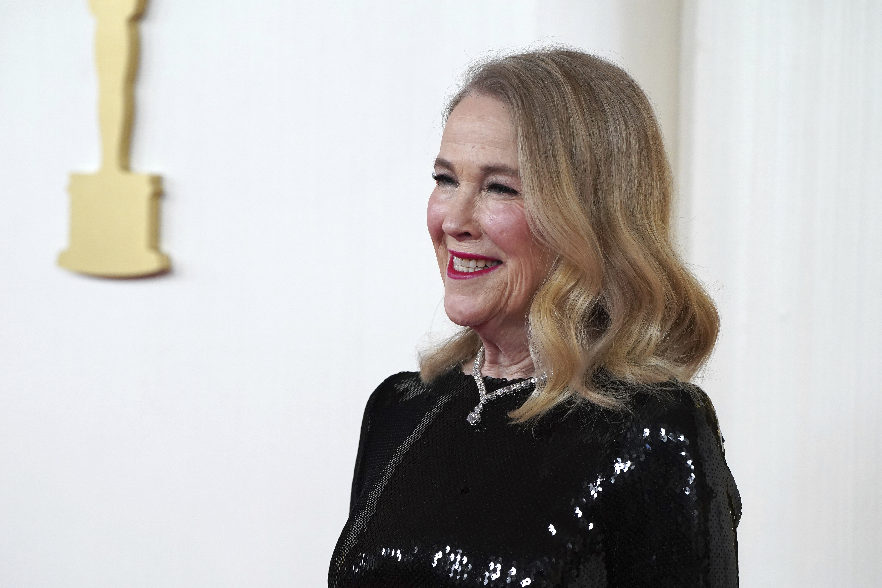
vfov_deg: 5.1
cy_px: 294
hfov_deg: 7.6
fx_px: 6639
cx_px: 441
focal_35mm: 271
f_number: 7.1
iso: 3200
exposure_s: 1/500
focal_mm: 271
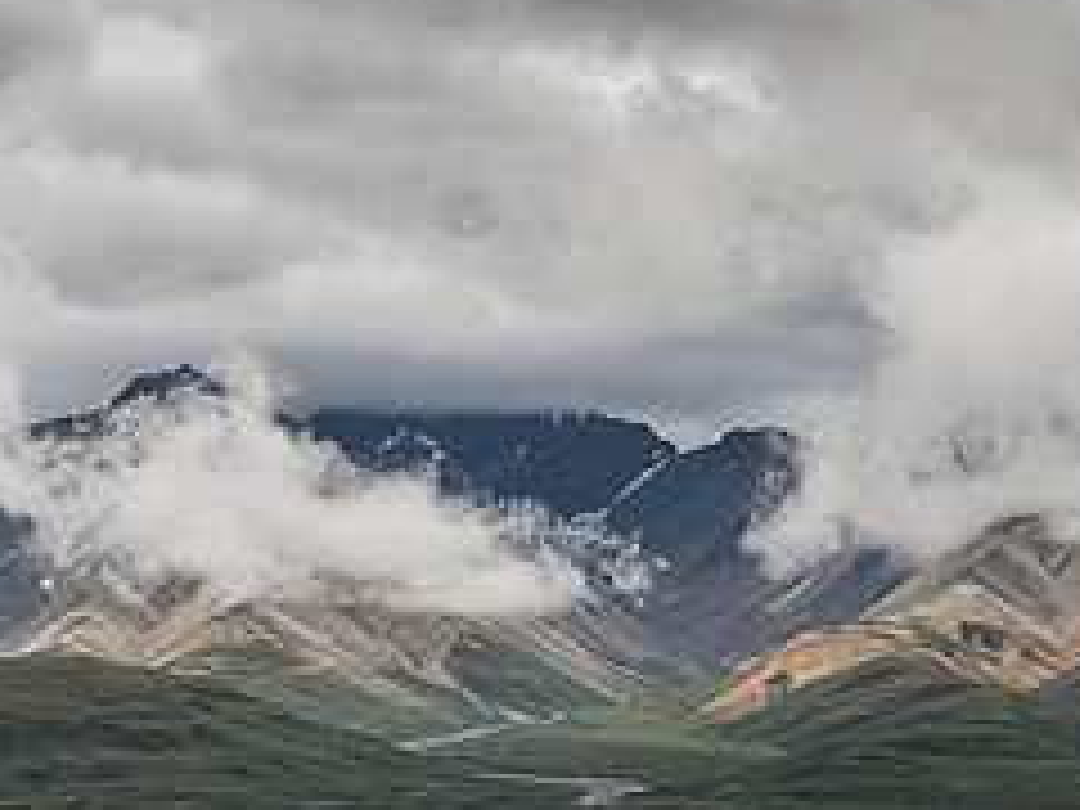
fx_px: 3619
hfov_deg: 17.0
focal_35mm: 116
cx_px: 580
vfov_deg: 12.7
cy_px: 695
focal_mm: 24
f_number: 5.6
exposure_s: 1/250
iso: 200
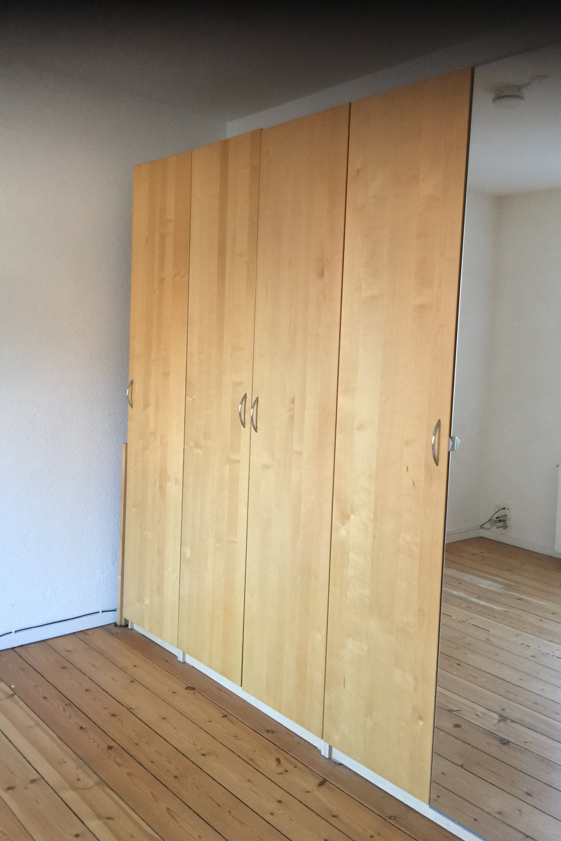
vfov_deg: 60.3
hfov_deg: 42.3
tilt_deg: -4.4
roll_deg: -2.6
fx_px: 724
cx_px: 303
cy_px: 413
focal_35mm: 31
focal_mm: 4.15
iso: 100
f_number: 2.2
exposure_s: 1/17
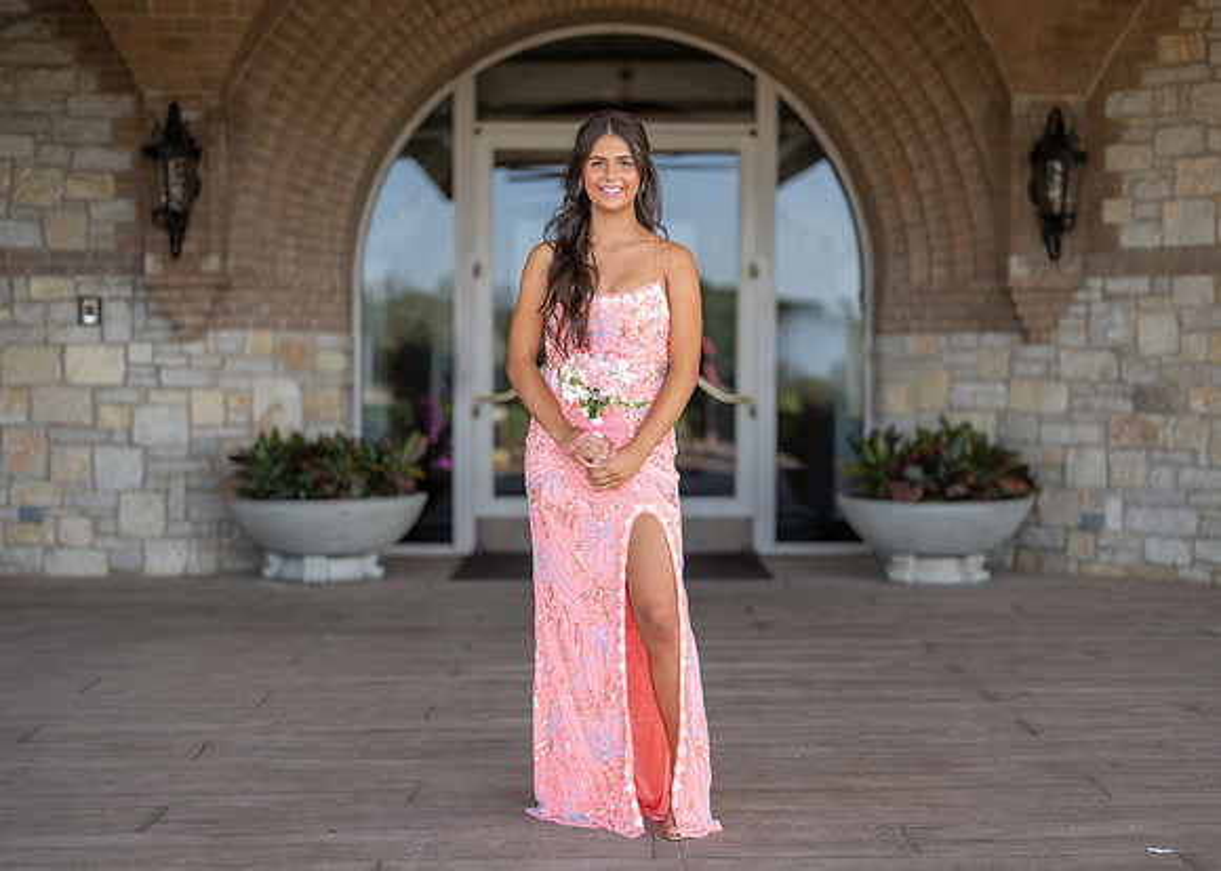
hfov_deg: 34.7
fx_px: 1952
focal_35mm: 56
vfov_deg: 25.2
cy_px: 455
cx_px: 639
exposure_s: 1/1600
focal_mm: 50
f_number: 1.2
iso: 160
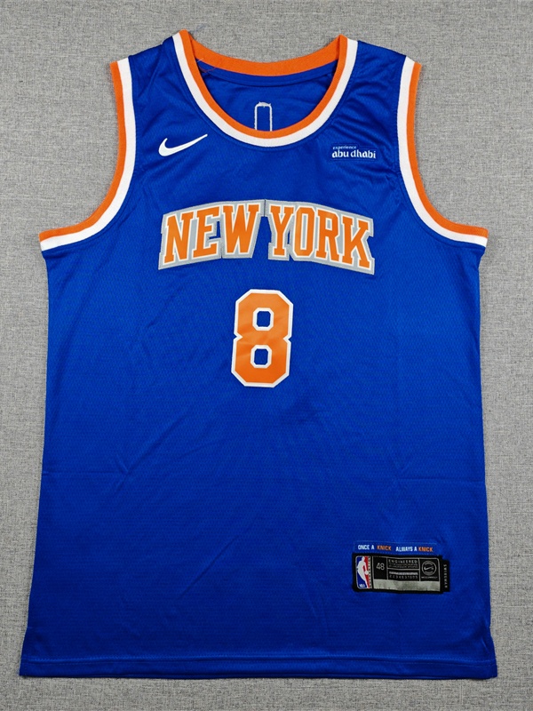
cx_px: 266
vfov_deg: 69.4
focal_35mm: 25
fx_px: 513
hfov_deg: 54.9
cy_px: 356
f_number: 1.9
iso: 100
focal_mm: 5.3
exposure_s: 1/100
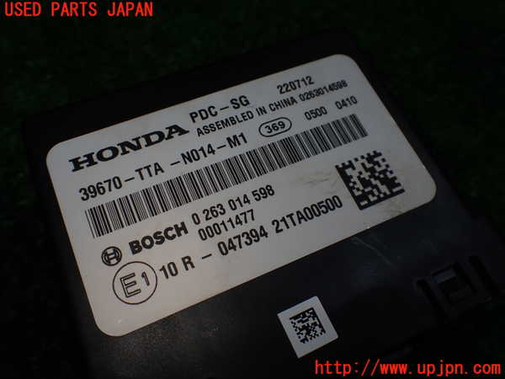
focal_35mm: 30
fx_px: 438
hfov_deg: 60.0
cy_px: 190
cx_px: 252
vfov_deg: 46.8
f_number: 3.2
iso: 100
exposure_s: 1/160
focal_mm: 5.4
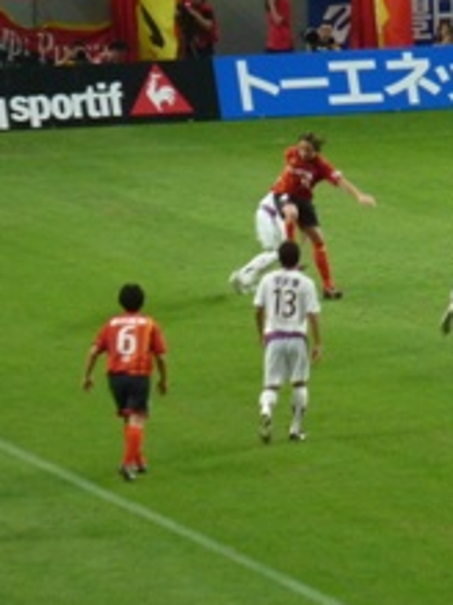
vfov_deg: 3.2
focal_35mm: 613
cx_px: 290
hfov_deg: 2.4
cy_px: 193
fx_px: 10706
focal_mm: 49.2
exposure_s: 1/30
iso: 400
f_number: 4.9
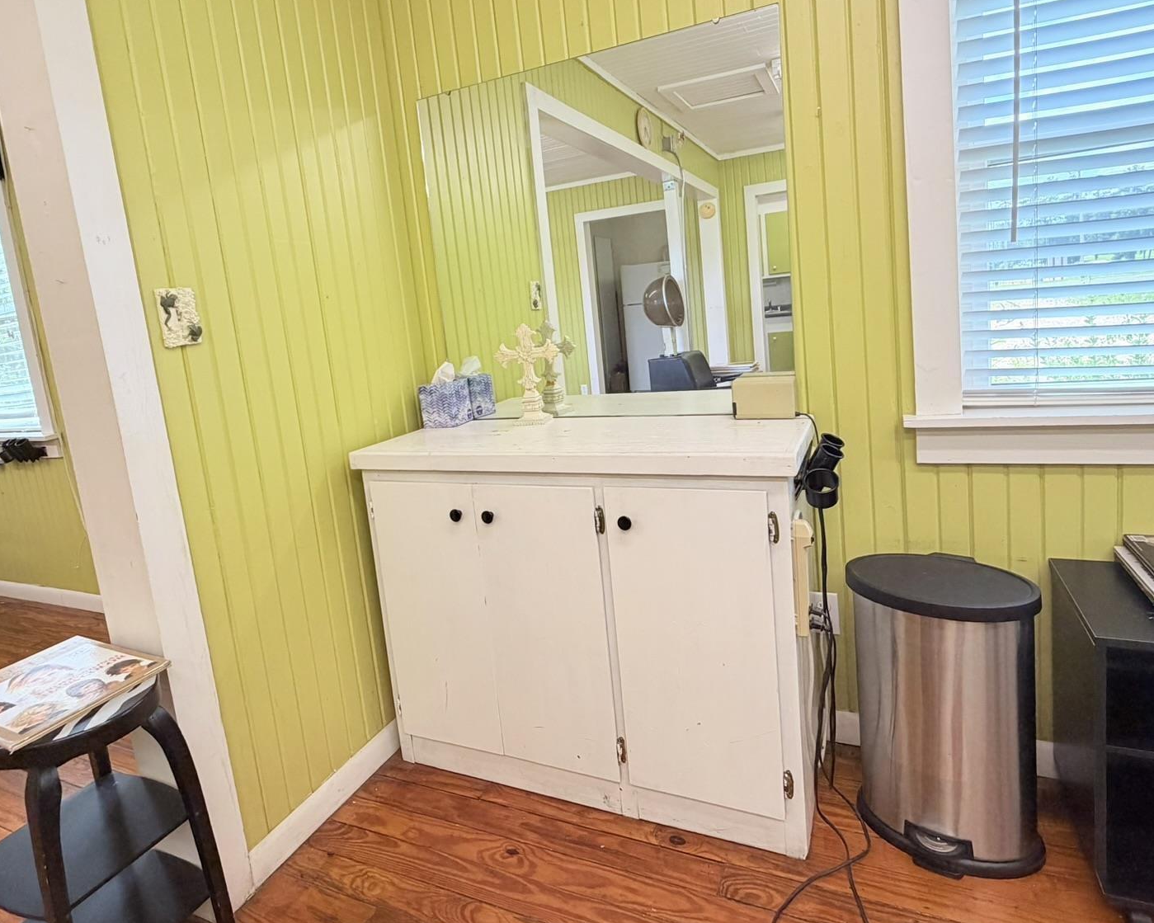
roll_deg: +6.0
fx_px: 683
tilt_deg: -6.7
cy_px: 403
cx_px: 565
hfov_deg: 80.4
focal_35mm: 20
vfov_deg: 67.8
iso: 100
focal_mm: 2.22
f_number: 2.2
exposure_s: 1/120
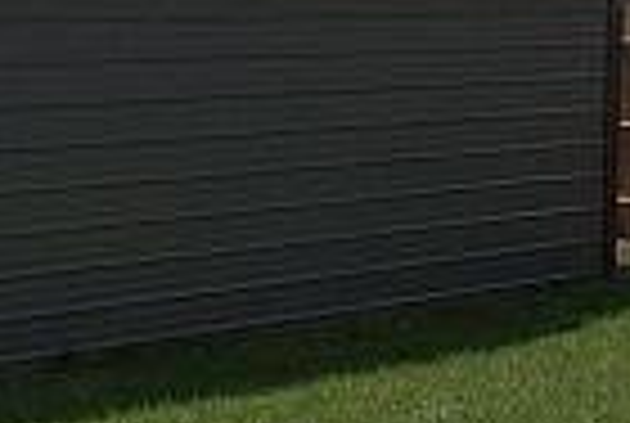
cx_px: 14
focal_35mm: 129
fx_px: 2262
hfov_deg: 15.6
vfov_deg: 10.7
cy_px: 243
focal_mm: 4.15
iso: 32
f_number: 2.2
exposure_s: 1/3300
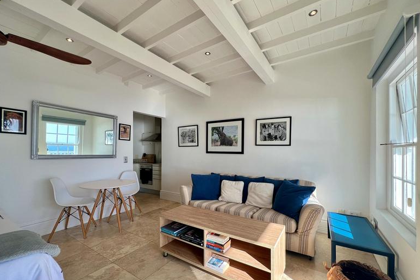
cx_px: 214
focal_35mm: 14
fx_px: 163
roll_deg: +0.2
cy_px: 152
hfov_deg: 104.3
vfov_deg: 81.0
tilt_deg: -0.6
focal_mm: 1.57
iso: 32
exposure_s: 1/203
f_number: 1.8
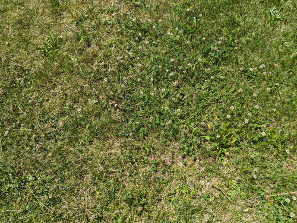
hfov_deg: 71.5
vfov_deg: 56.9
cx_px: 148
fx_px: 206
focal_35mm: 24
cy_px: 112
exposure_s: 1/1058
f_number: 1.85
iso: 44
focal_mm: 6.81
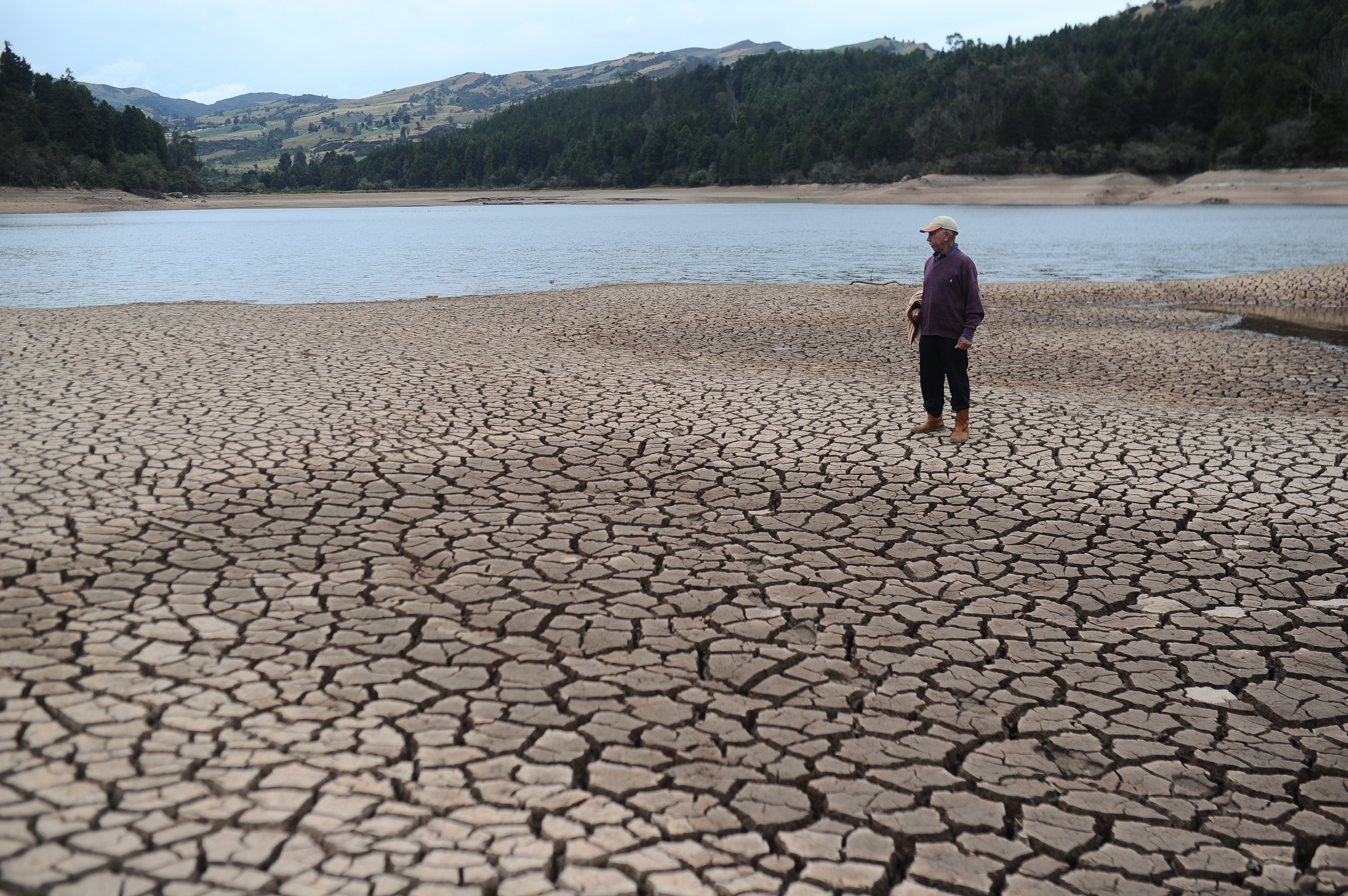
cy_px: 448
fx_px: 1310
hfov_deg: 54.5
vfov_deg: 37.8
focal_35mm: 35
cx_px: 674
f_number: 2.8
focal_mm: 35
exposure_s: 1/2500
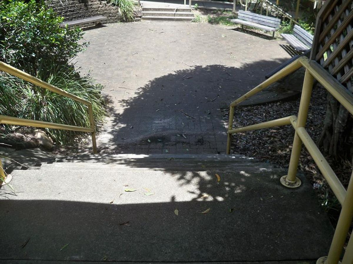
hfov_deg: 52.6
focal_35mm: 35
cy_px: 132
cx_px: 176
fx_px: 357
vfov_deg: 40.7
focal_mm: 6.3
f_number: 3.1
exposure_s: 1/200
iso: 80
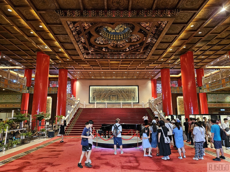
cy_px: 86
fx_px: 153
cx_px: 115
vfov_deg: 58.9
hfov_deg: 73.9
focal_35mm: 23
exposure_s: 1/60
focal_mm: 5.4
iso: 640
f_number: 1.8
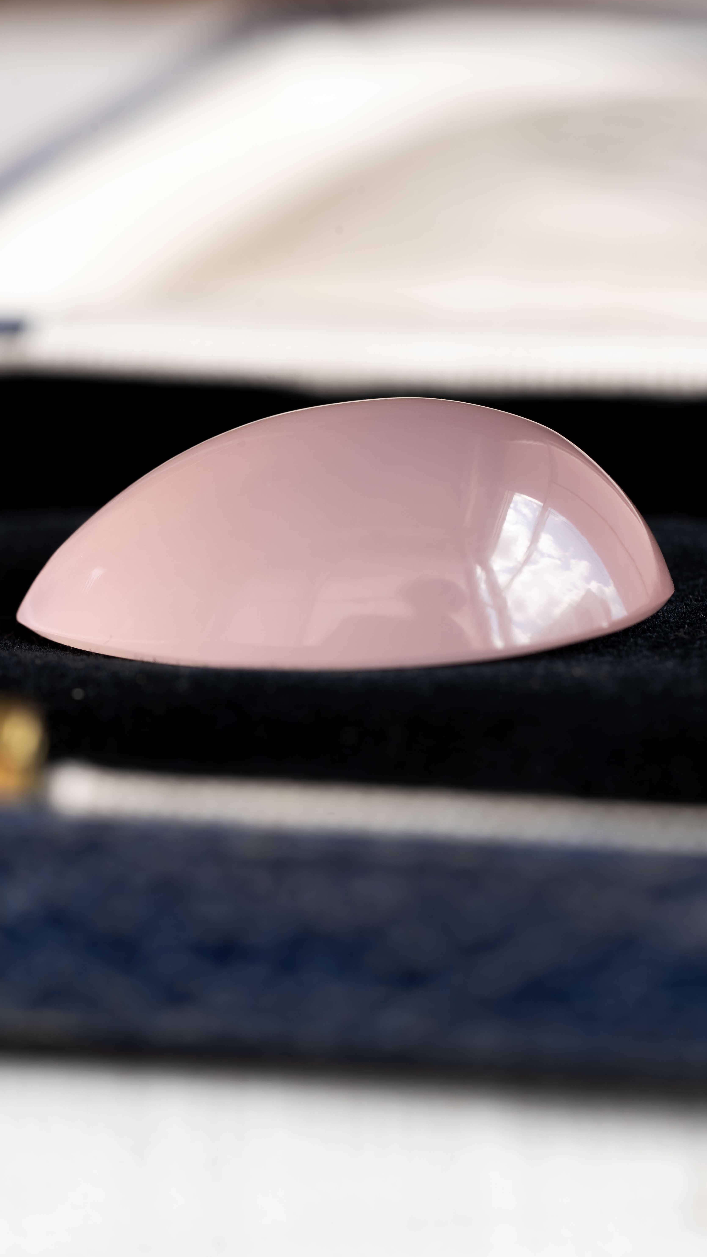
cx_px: 369
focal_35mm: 95
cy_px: 631
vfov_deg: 22.5
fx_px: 3166
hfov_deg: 12.7
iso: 100
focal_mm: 90
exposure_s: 1/10
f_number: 8
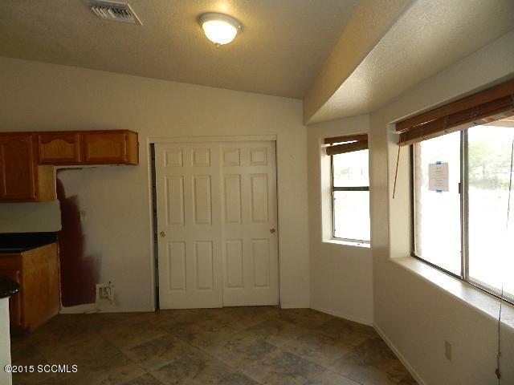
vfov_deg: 58.9
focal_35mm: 23
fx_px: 342
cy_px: 192
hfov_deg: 73.9
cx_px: 257
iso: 160
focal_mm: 4
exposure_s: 1/80
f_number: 3.4
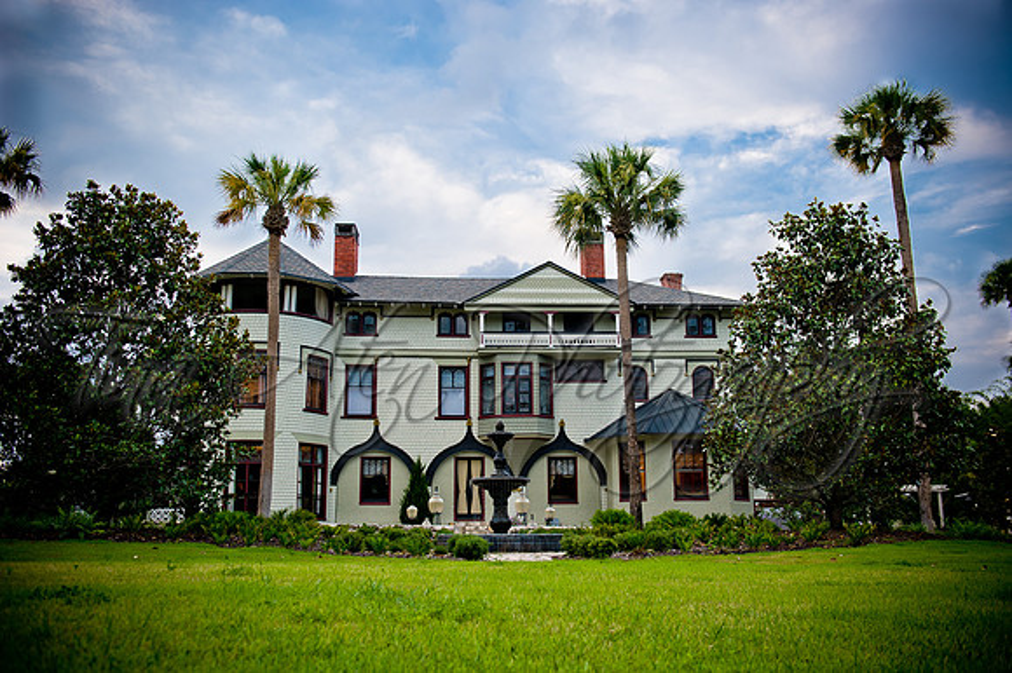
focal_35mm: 32
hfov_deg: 58.7
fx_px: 899
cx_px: 506
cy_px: 336
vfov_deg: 41.1
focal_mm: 32
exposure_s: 1/100
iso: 200
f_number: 4
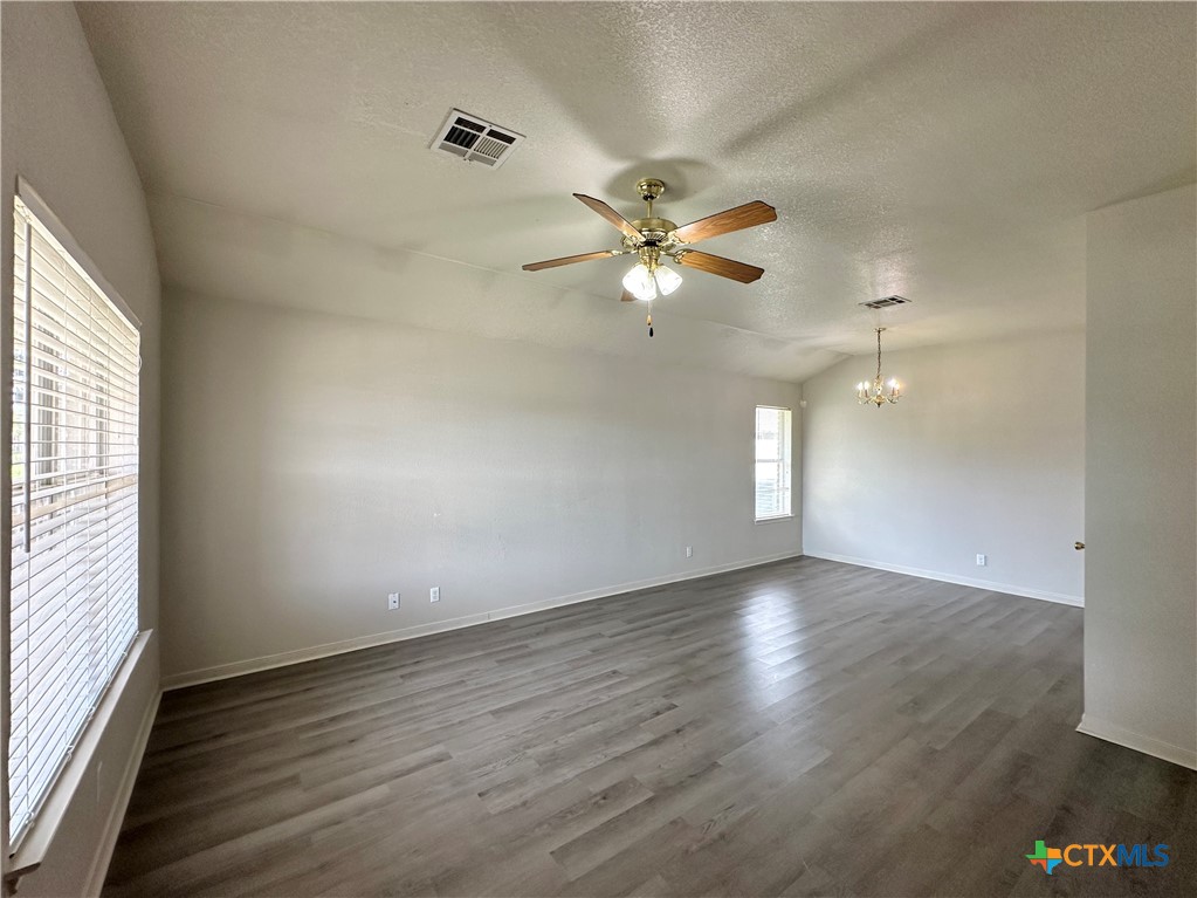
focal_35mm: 14
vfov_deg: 85.7
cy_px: 449
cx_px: 598
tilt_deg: -0.1
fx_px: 484
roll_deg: +0.0
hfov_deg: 102.1
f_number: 2.2
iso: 125
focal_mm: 2.22
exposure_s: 1/120
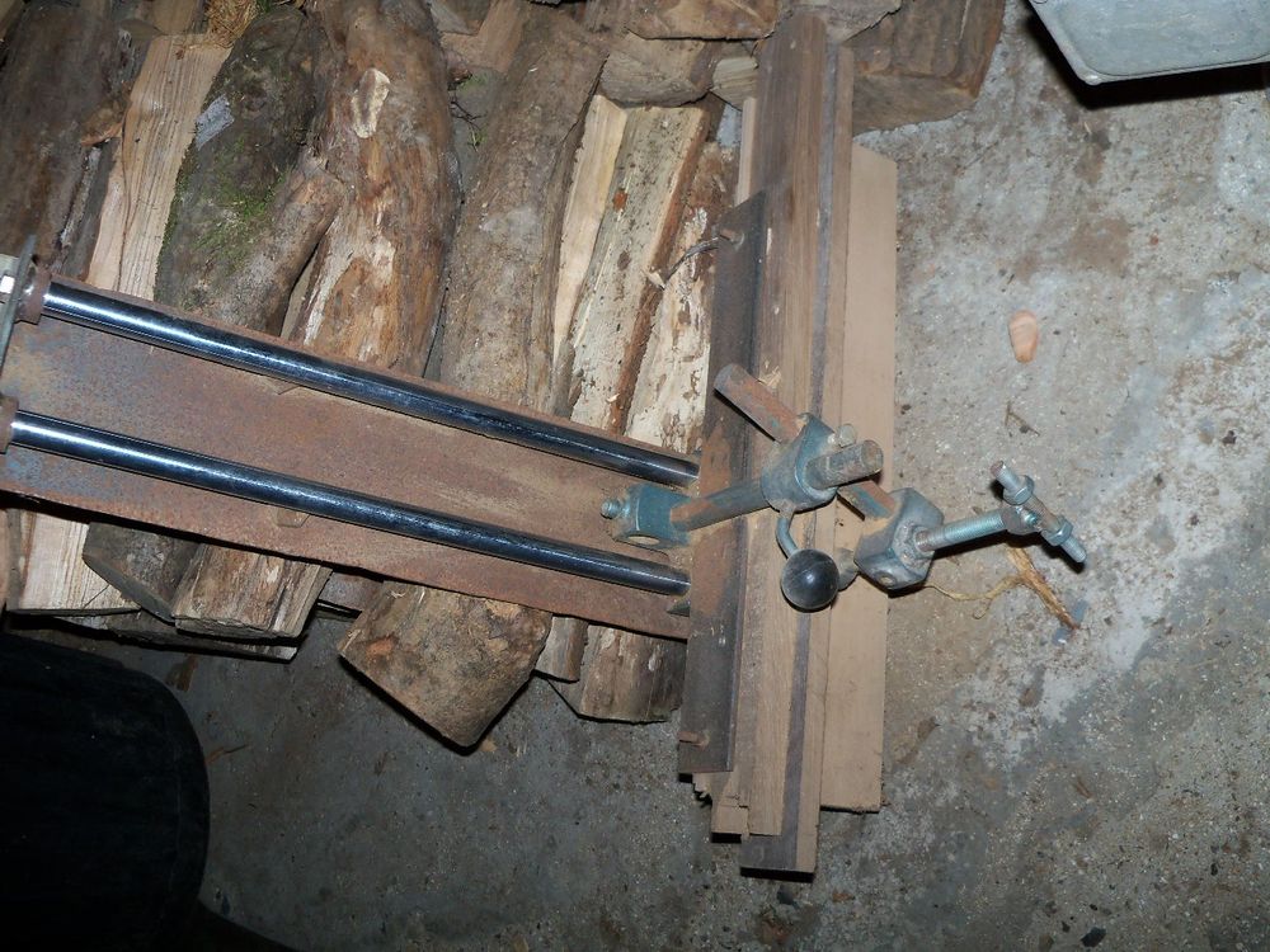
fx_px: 1284
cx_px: 635
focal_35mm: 35
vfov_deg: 40.7
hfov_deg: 52.6
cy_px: 476
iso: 100
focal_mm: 6.2
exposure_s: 1/250
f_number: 3.5
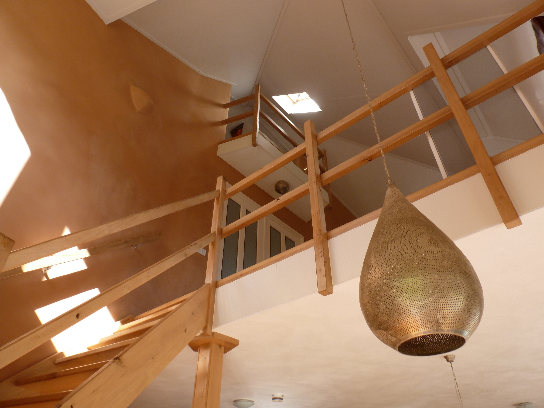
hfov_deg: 71.6
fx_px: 377
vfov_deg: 56.8
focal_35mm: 24
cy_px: 204
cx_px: 272
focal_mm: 4.3
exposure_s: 1/60
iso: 125
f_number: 3.3
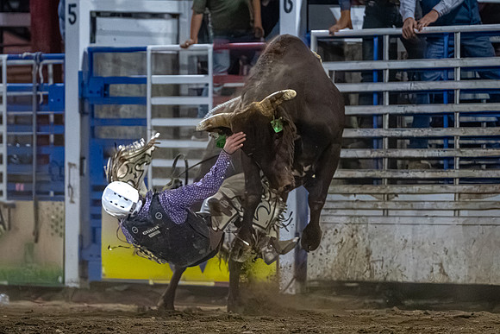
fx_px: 5275
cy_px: 146
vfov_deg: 3.6
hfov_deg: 5.4
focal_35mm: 380
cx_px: 264
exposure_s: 1/800
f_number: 2.8
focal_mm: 180
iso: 6400
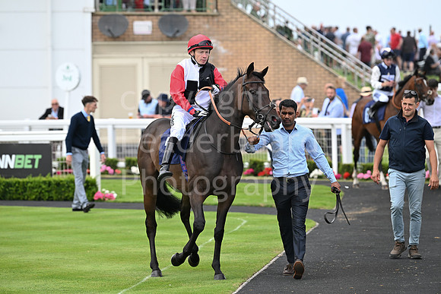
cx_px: 220
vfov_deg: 6.9
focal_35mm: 200
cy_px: 147
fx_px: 2450
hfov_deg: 10.3
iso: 400
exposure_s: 1/640
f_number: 4.5
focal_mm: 200
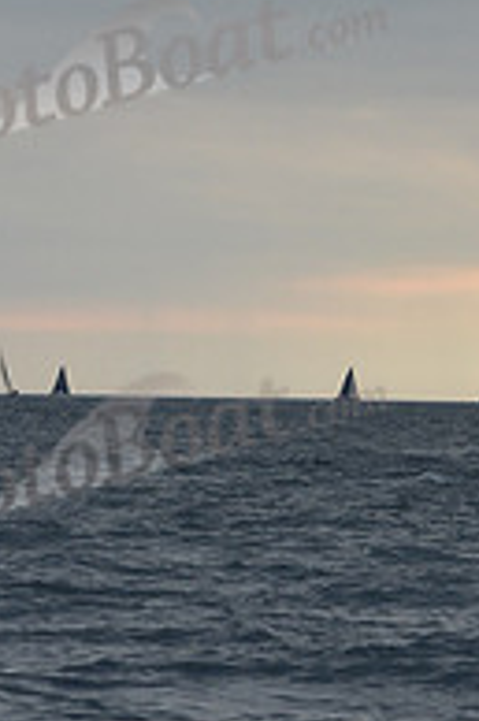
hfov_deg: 4.7
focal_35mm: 293
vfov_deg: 7.0
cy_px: -171
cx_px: 581
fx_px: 5858
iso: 400
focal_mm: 98
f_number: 8
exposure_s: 1/800
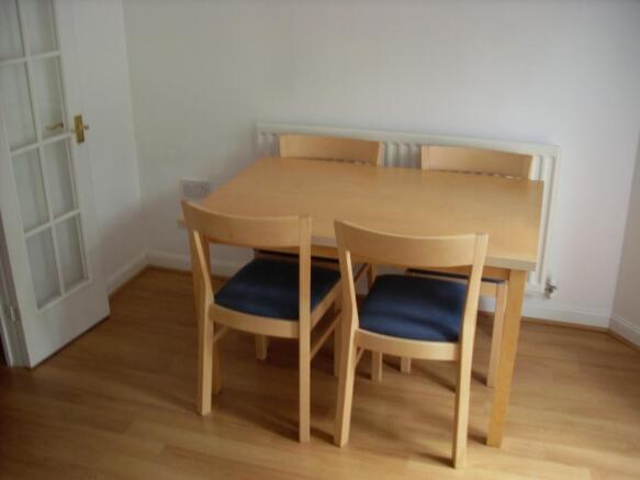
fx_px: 702
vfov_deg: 37.7
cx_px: 320
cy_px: 240
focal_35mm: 38
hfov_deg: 49.0
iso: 100
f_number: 3
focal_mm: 6.3
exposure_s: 1/60
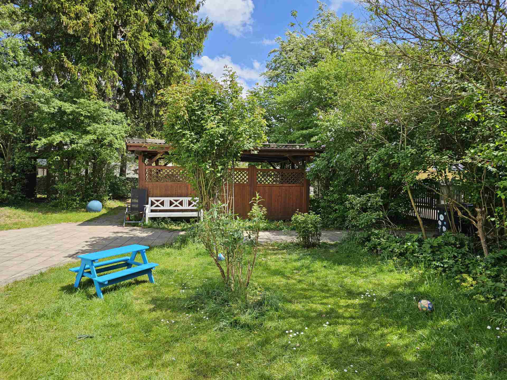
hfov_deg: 73.9
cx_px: 254
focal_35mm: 23
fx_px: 337
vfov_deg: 58.9
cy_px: 190
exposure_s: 1/348
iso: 10
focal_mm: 6.3
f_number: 1.7
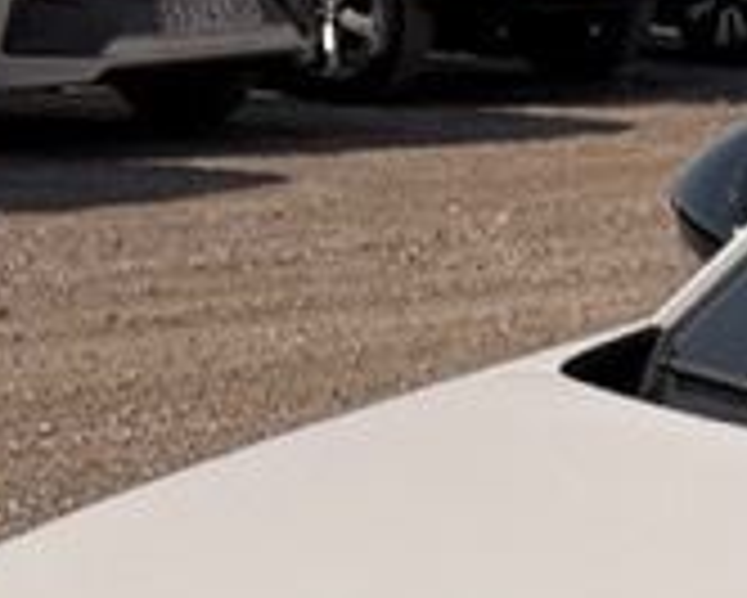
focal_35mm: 181
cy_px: 1236
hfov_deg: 10.0
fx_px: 4004
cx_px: 1377
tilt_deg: -18.0
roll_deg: +2.2
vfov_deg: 8.1
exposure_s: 1/11905
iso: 80
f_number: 1.78
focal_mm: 6.76
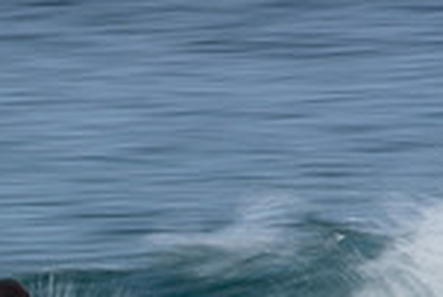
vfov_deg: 0.5
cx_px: -76
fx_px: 35424
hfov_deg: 0.7
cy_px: 495
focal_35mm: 2876
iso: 100
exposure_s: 1/25
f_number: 29
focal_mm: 500
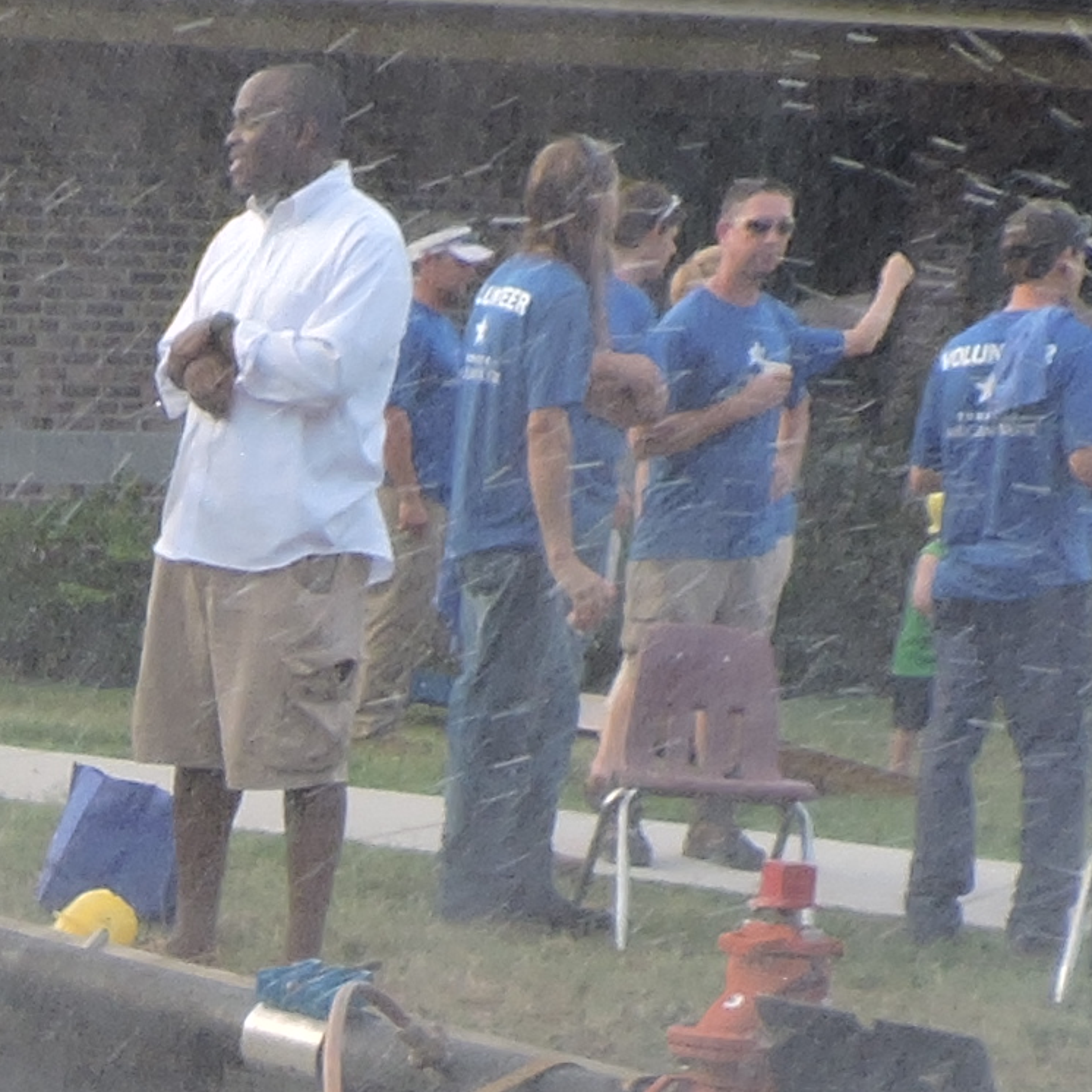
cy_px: 1736
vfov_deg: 12.5
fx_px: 4675
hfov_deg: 12.4
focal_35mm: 131
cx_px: -767
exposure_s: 1/100
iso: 100
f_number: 3
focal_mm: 4.3
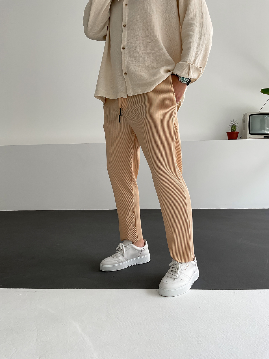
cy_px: 180
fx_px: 300
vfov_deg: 61.7
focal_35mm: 29
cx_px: 134
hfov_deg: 48.2
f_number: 1.8
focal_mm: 3
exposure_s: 1/160
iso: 16
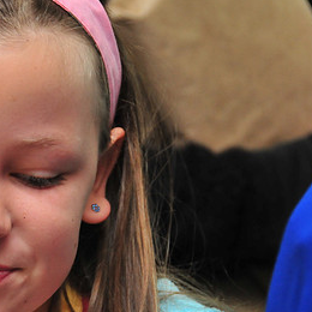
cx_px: 6
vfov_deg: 6.8
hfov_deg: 6.8
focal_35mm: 256
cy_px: 200
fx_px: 2610
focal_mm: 90
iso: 800
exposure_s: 1/125
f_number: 5.3
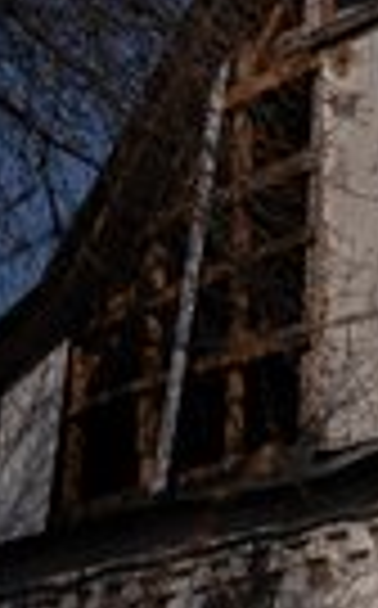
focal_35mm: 163
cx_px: 518
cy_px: 164
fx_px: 2695
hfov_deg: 7.9
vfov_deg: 12.8
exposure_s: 1/1000
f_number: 7.1
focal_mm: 54
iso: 160
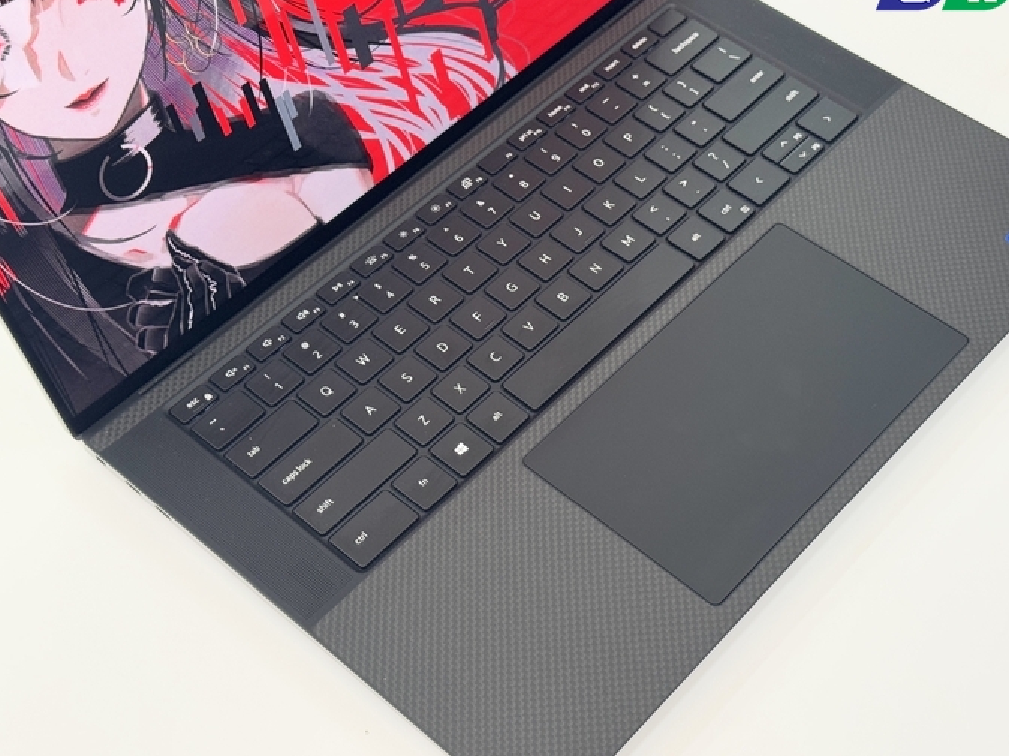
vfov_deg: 25.6
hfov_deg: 33.7
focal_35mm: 57
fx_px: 1661
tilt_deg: -54.5
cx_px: 590
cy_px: 382
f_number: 1.78
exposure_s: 1/92
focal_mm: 6.76
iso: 100
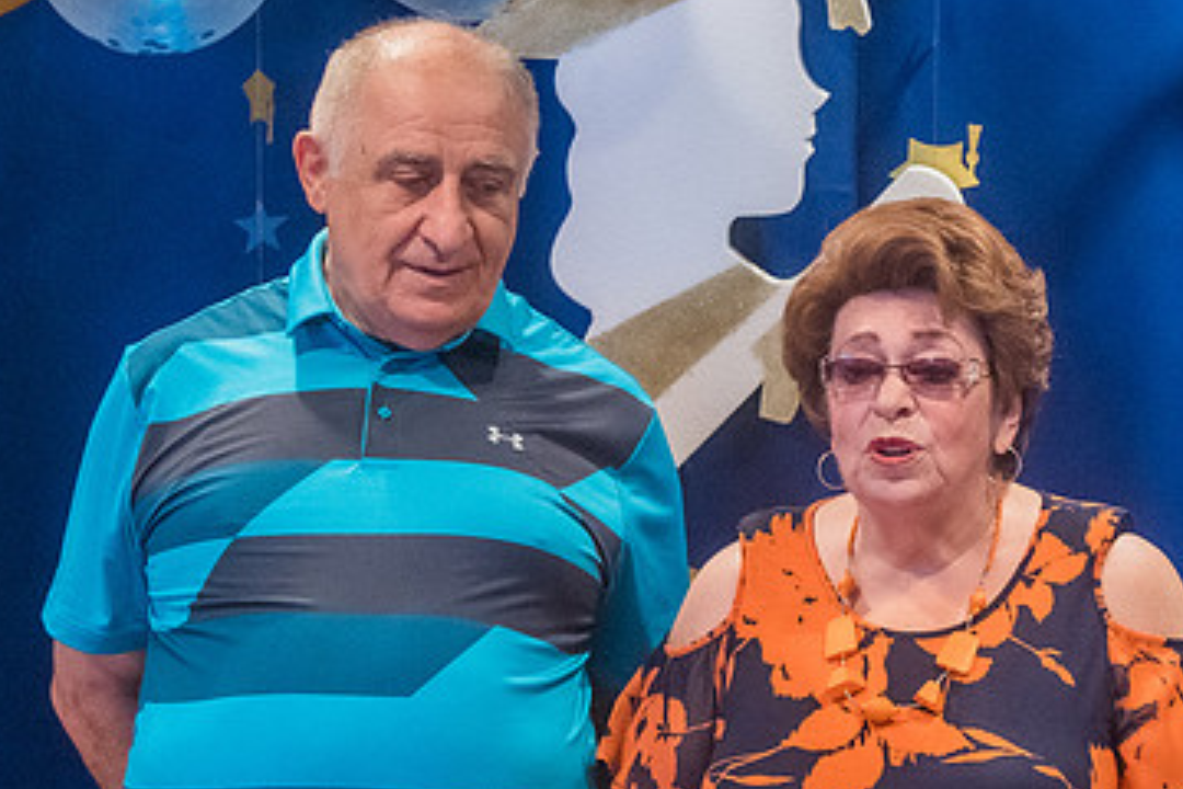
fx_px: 5849
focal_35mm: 178
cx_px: 956
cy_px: 256
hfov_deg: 11.5
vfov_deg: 7.7
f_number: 3.5
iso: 3200
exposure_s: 1/160
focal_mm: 80
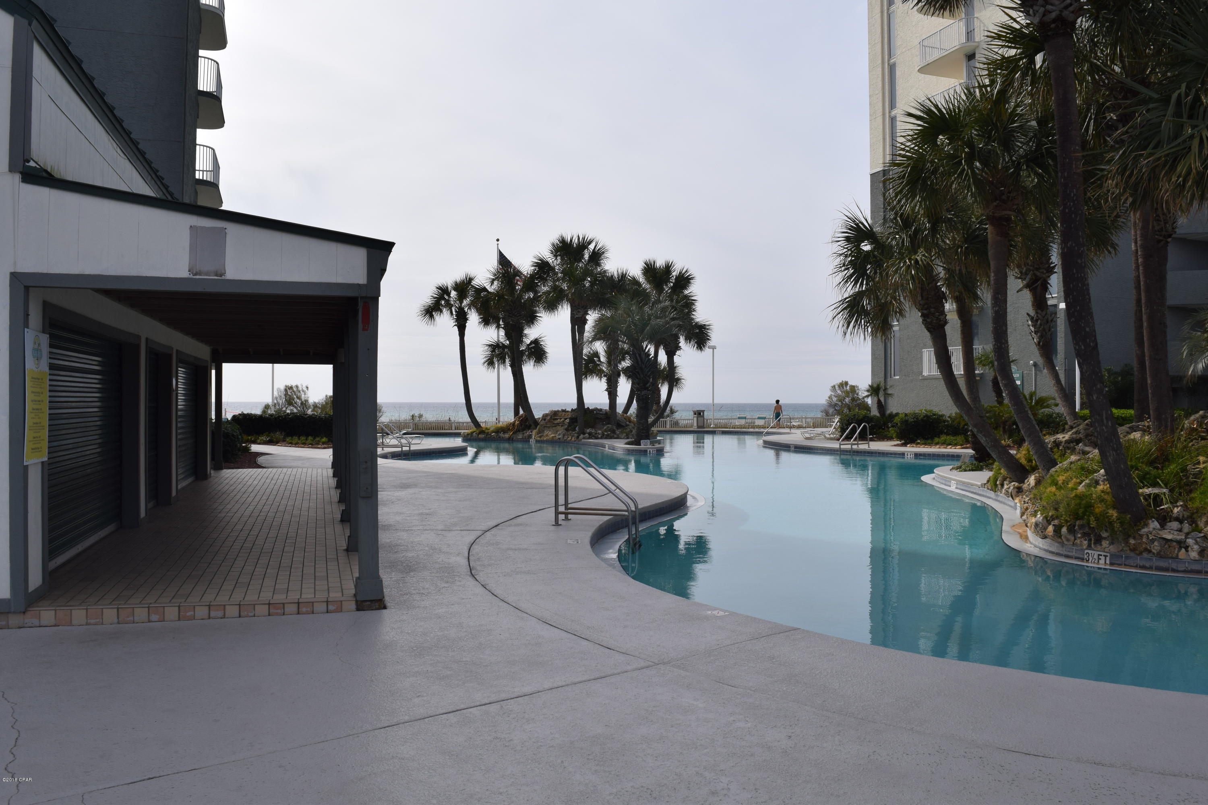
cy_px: 402
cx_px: 604
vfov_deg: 47.9
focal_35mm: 27
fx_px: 906
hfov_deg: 67.4
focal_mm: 18
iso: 200
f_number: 11
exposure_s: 1/500
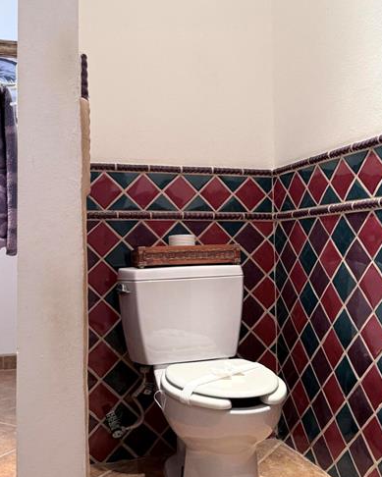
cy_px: 220
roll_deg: +0.7
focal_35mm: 37
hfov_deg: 40.1
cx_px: 200
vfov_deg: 49.0
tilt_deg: +2.9
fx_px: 523
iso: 200
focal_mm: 6.76
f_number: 1.78
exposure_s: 1/60
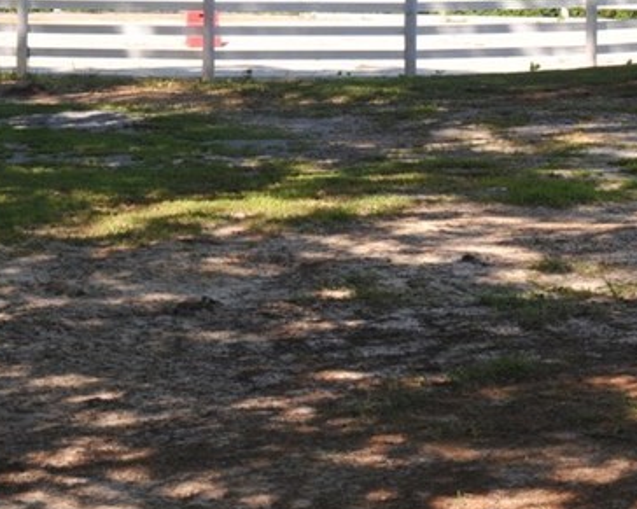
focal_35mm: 143
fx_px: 2695
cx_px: -79
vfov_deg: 10.6
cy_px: -96
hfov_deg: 13.2
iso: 200
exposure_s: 1/250
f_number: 8
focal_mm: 34
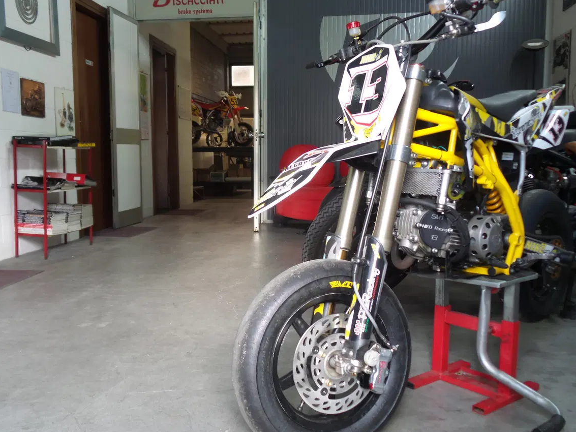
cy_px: 220
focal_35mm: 36
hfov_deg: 51.3
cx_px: 275
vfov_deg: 39.7
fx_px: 599
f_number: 3
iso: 200
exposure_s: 1/25
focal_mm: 6.2
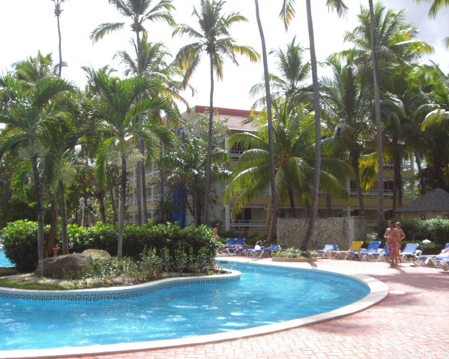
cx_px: 208
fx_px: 532
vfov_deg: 37.3
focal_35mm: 40
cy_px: 181
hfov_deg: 45.8
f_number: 2.7
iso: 64
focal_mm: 6.2
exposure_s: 1/800
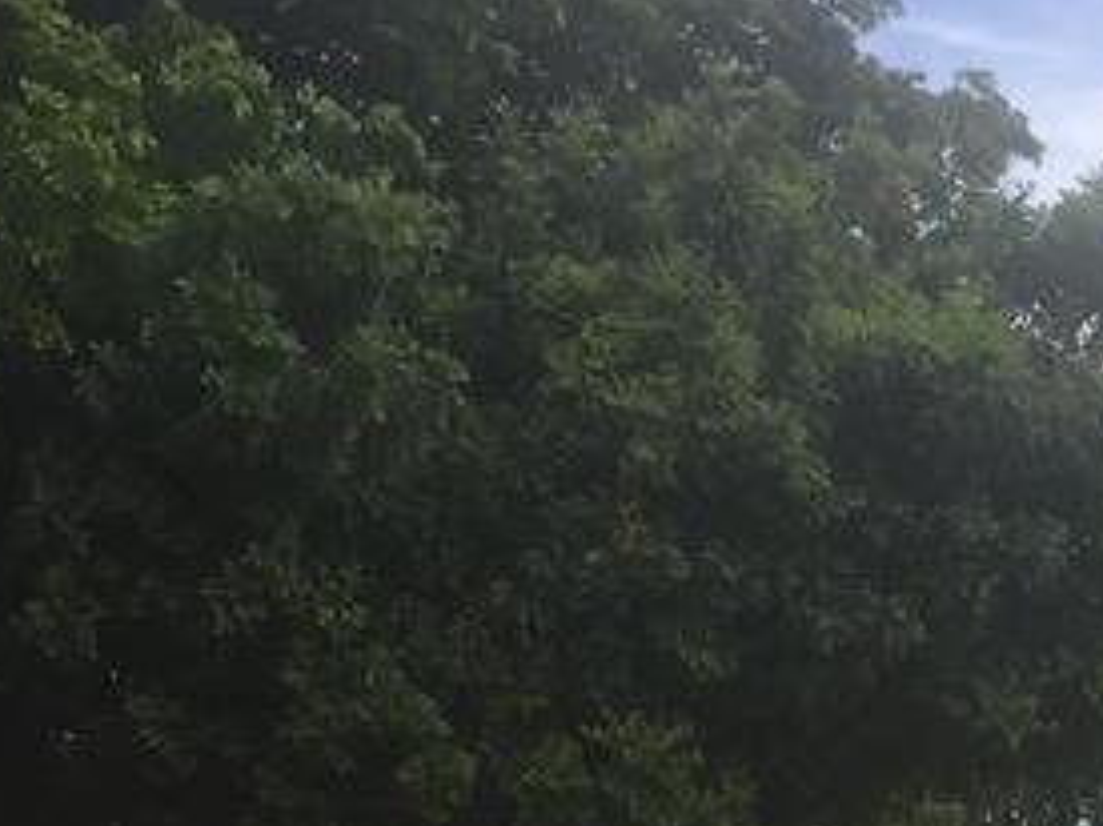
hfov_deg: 17.0
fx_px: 3440
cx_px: 1480
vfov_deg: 13.1
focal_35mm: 108
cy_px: 1143
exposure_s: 1/746
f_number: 2.2
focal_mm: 4.15
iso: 32
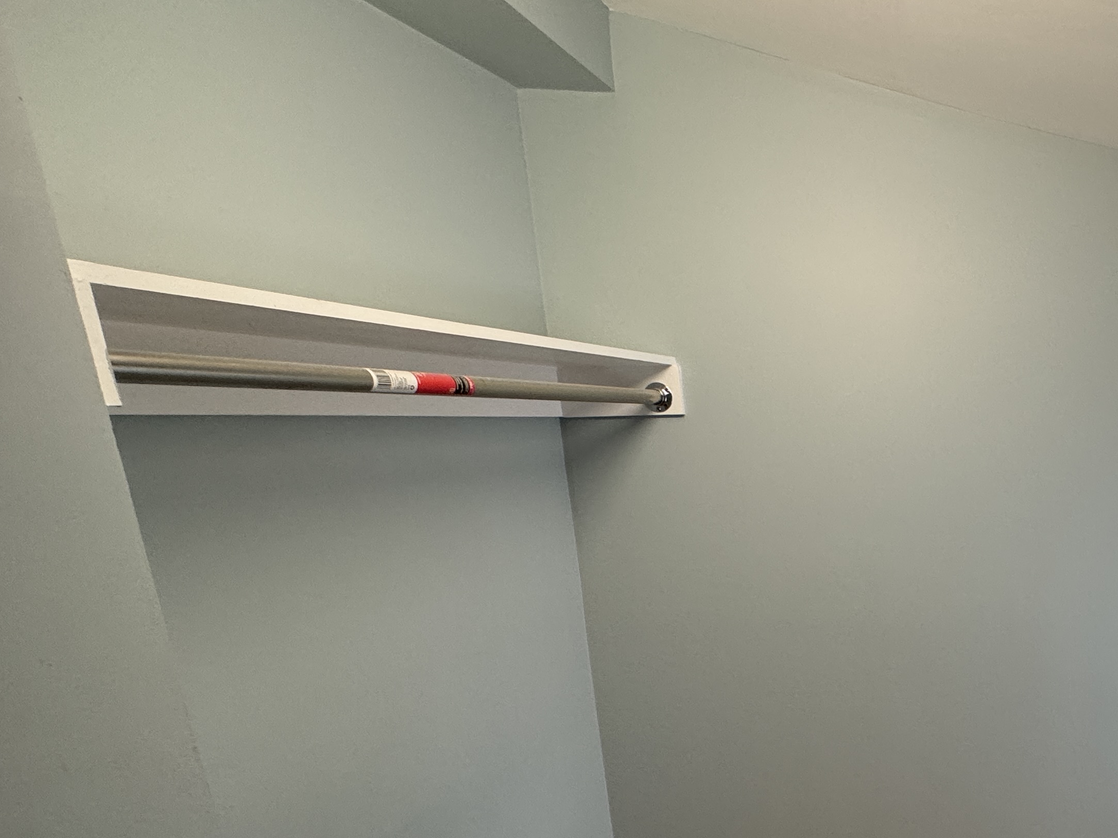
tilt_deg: -13.7
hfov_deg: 58.7
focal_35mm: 26
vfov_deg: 51.0
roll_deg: +2.6
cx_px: 981
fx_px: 840
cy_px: 620
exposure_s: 1/120
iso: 200
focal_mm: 2.22
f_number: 2.2
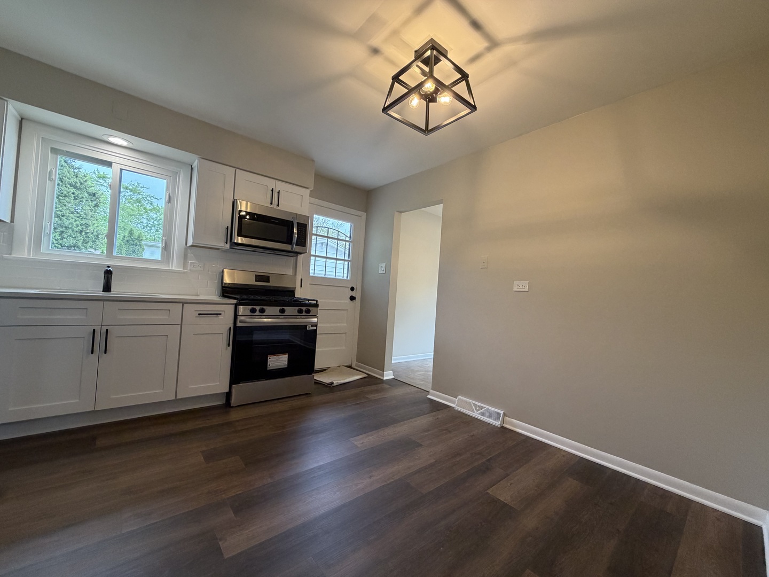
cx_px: 384
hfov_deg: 102.1
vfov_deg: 85.7
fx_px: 311
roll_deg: -3.5
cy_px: 288
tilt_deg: +1.7
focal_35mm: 14
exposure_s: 1/120
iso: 320
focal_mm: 2.22
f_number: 2.2
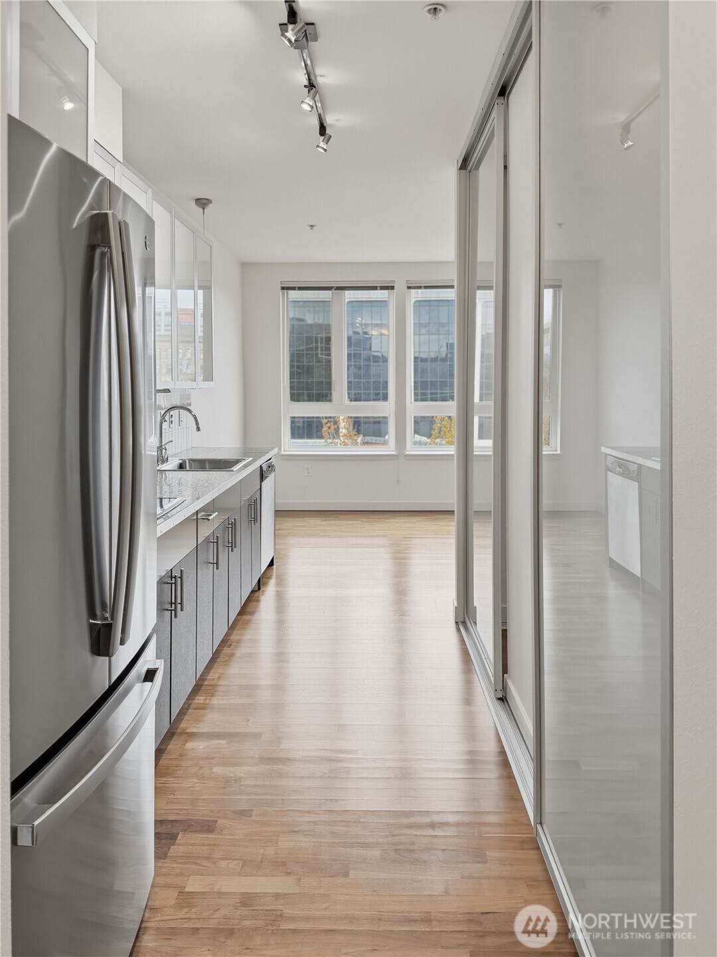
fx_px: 663
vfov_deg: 71.6
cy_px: 478
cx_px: 358
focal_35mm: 24
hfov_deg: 56.8
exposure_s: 1/120
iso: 200
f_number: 1.8
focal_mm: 6.8
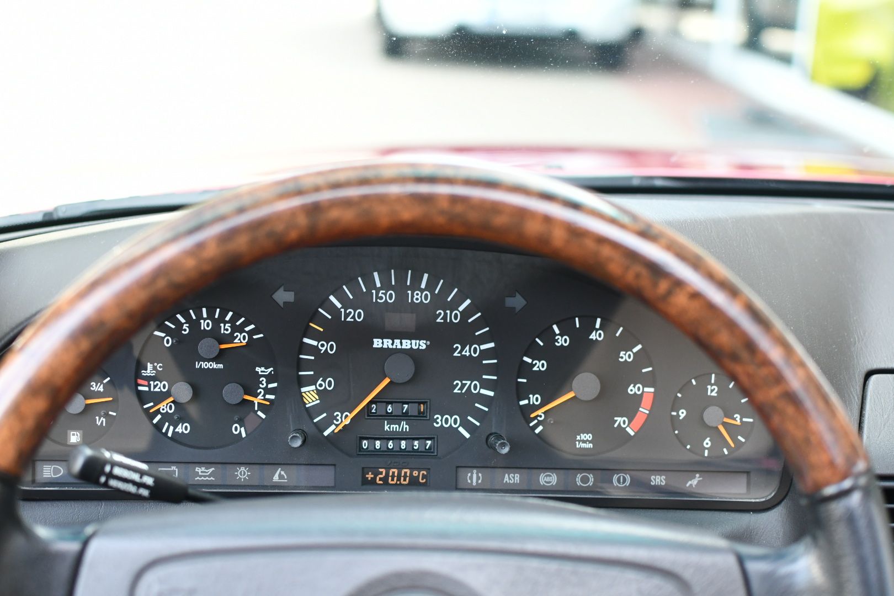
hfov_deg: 38.2
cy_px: 298
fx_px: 1291
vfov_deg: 26.0
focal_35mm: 52
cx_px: 447
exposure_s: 1/250
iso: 800
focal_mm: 35
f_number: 2.8
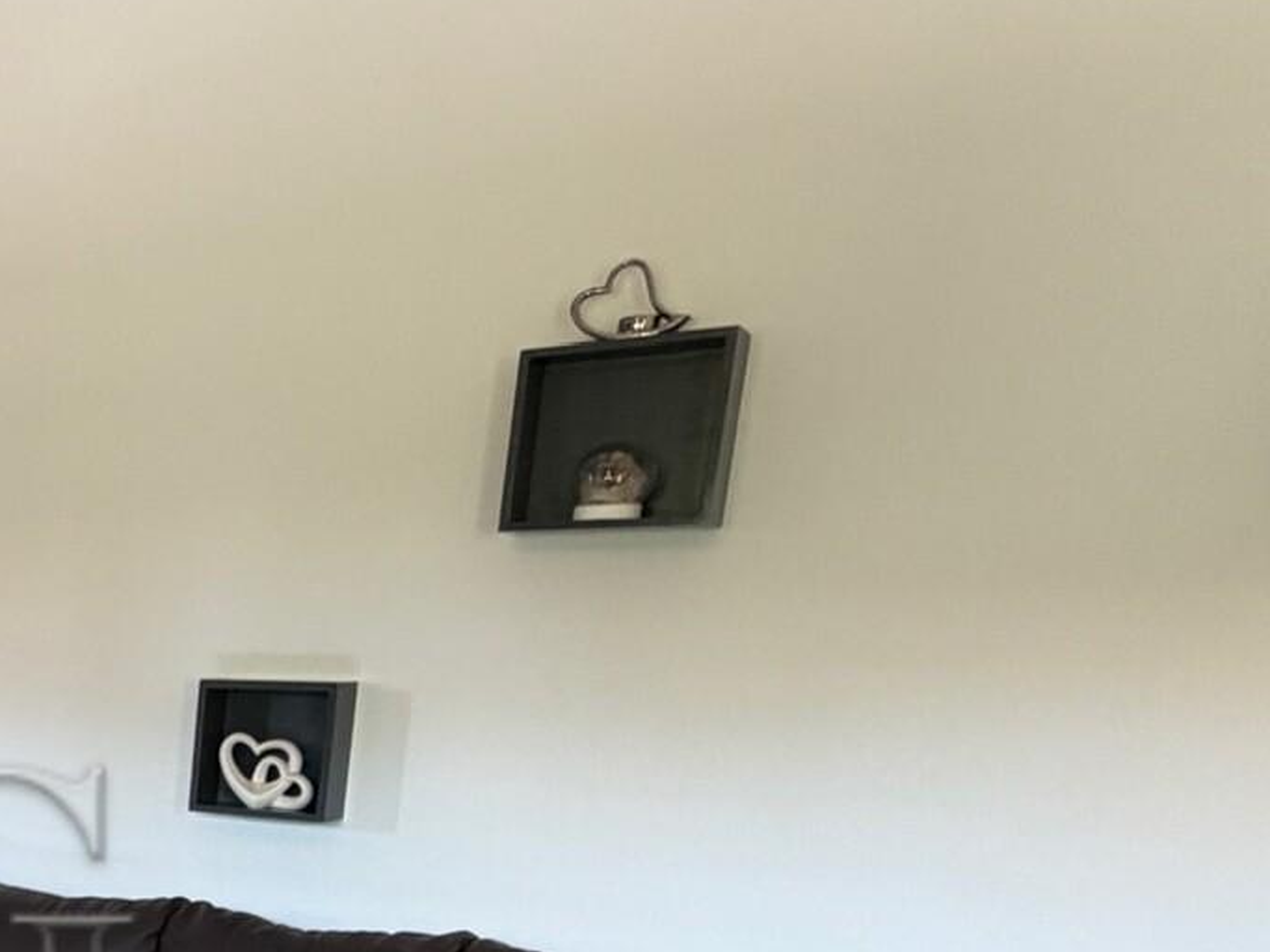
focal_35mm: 42
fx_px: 1541
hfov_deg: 32.4
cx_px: -422
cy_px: 926
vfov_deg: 32.0
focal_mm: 2.22
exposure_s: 1/50
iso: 200
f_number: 2.2
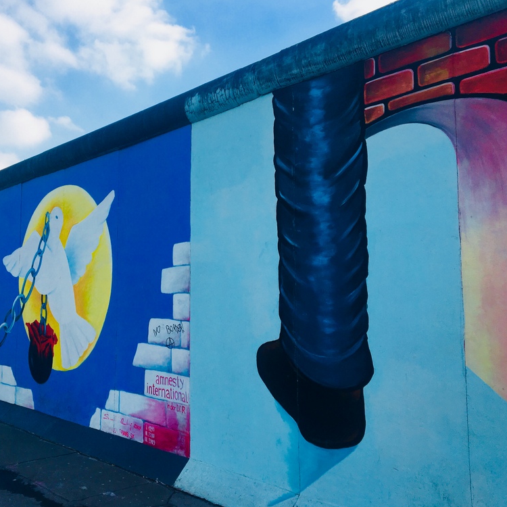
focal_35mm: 35
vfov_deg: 47.2
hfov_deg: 46.8
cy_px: 256
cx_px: 187
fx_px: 580
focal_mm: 4.15
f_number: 2.2
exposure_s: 1/1115
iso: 25
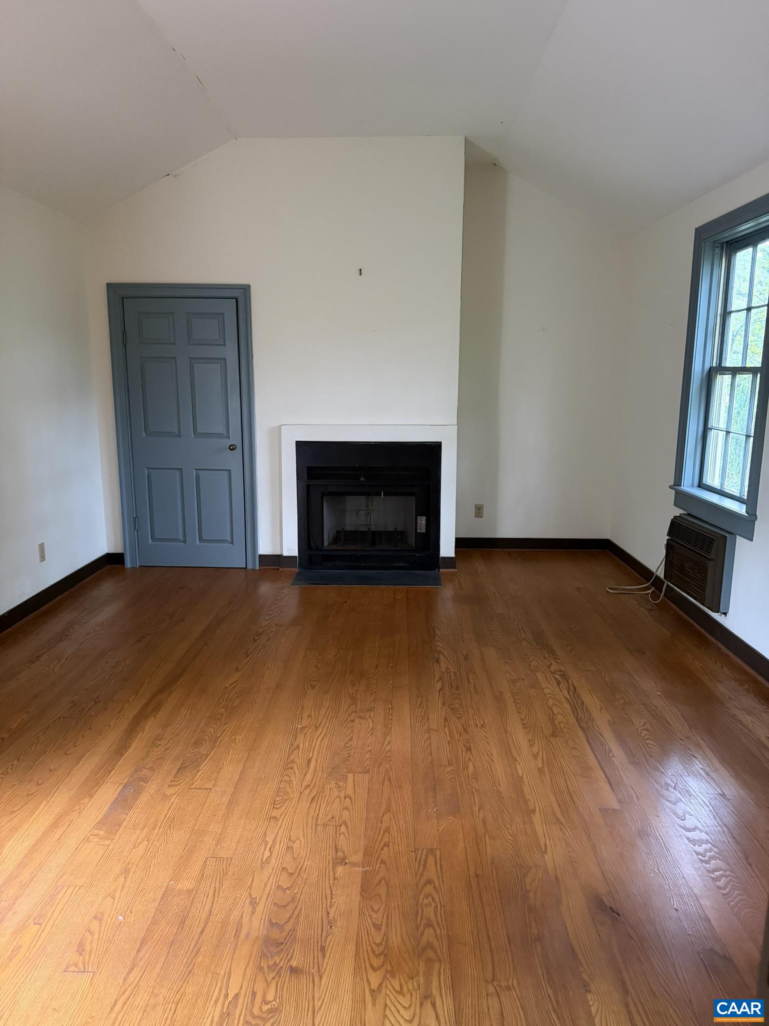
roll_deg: -0.4
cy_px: 513
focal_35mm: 24
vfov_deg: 71.6
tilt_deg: -10.3
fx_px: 711
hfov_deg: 56.8
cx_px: 384
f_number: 1.78
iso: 800
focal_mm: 6.76
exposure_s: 1/41
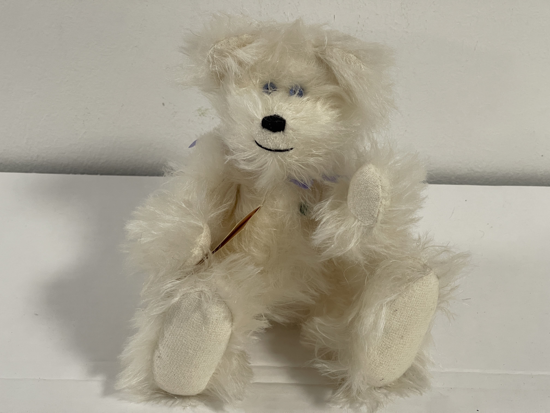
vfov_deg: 22.9
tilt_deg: -28.2
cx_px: 275
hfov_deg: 30.3
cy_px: 206
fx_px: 1017
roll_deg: -2.5
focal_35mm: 64
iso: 160
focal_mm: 7.5
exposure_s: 1/50
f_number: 2.2
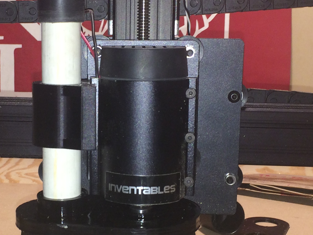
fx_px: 678
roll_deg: -1.2
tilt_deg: -9.3
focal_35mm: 75
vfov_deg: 19.6
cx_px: 94
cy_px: 134
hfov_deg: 25.8
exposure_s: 1/30
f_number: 2.2
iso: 50
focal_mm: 4.15
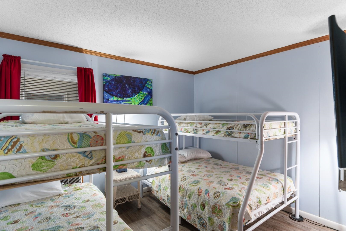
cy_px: 116
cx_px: 173
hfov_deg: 86.9
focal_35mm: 19
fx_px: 183
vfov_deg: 64.6
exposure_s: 1
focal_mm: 13
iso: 100
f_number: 4.8
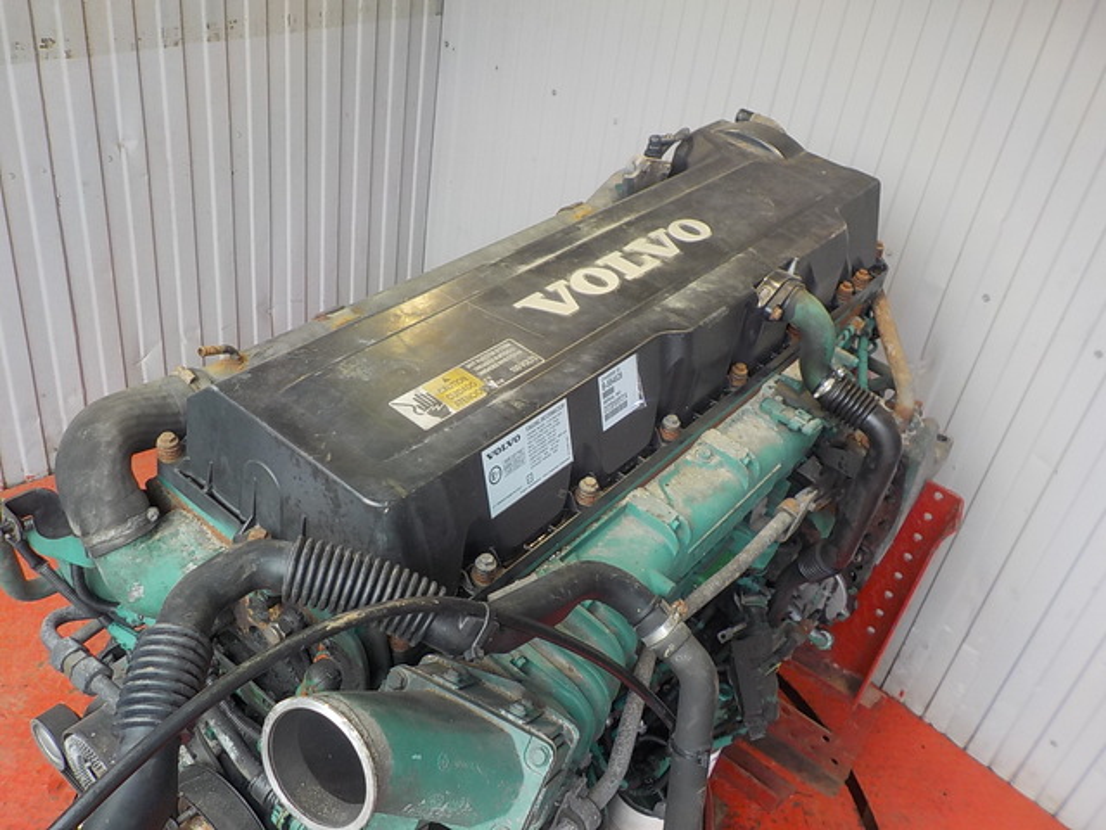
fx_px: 959
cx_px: 553
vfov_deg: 46.8
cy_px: 415
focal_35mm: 30
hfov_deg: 60.0
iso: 125
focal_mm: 4.1
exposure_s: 1/30
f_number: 3.3
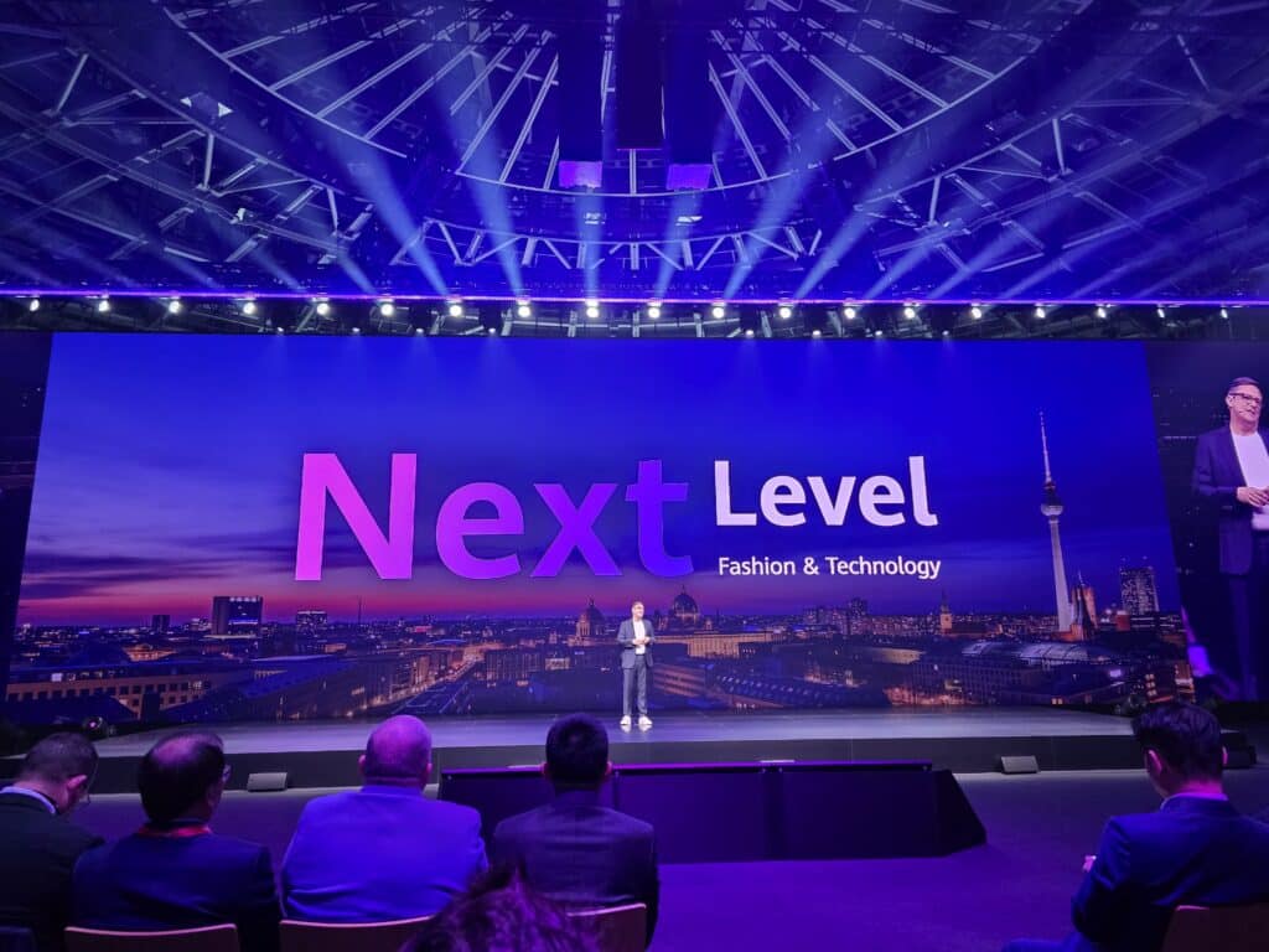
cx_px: 634
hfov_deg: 73.9
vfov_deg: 58.9
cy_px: 476
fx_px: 843
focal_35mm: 23
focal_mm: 6.3
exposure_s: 1/120
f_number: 1.7
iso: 800
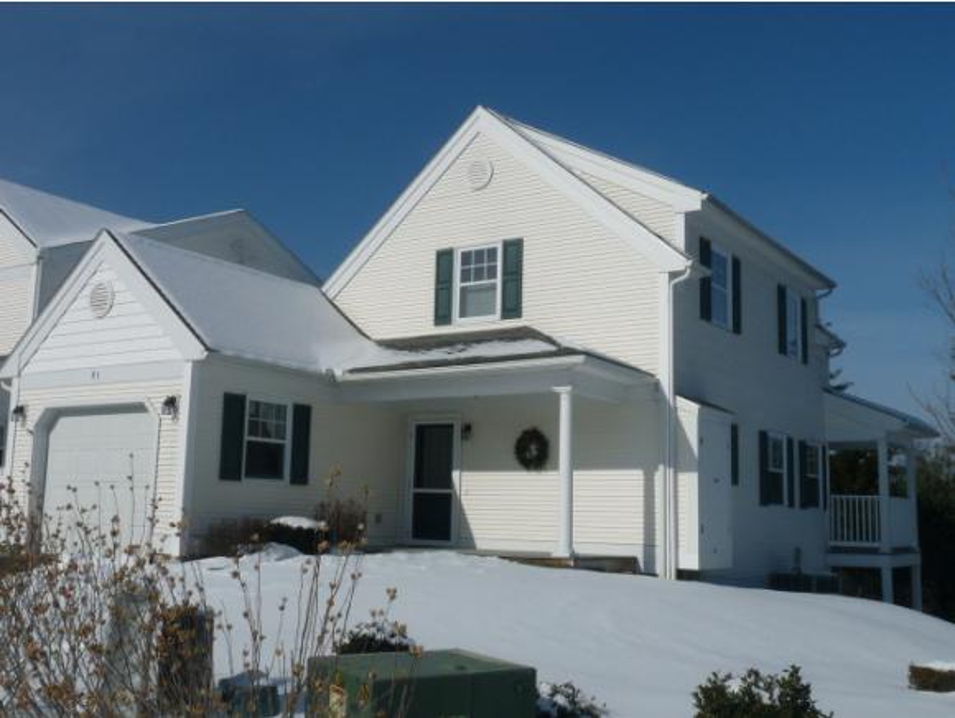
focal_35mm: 38
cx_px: 478
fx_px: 1049
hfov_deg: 48.9
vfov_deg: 37.8
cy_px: 359
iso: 100
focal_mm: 4.8
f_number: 8
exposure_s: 1/800
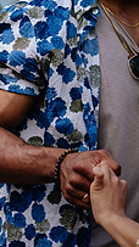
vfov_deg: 15.5
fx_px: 912
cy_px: 142
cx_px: -128
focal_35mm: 139
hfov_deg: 8.3
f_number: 3.5
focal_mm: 31
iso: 100
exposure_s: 1/320
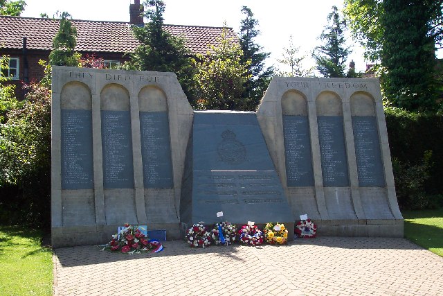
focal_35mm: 38
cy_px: 148
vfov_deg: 35.1
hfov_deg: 50.7
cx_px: 222
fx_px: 468
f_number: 4.8
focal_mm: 8
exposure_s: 1/250
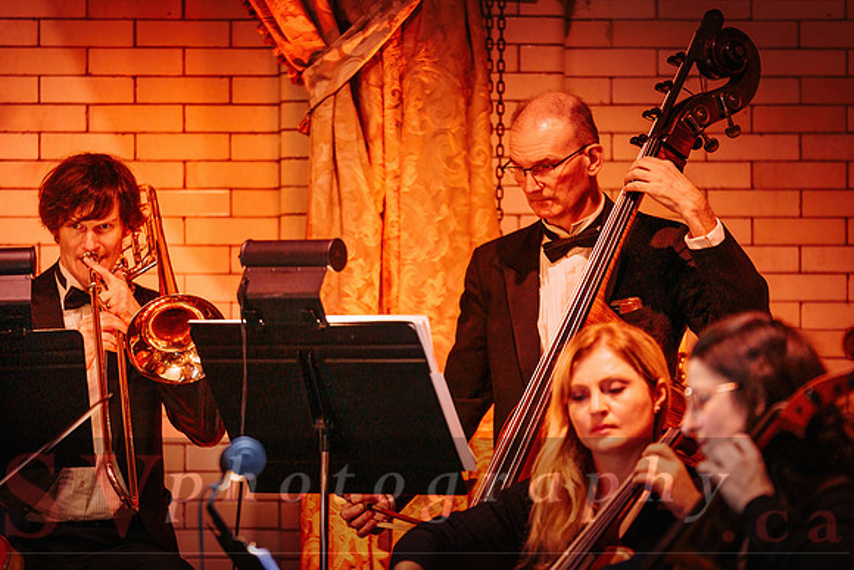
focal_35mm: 210
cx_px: 447
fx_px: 4973
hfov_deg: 9.8
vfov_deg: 6.6
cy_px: 276
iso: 1000
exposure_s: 1/60
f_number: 2.8
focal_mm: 198
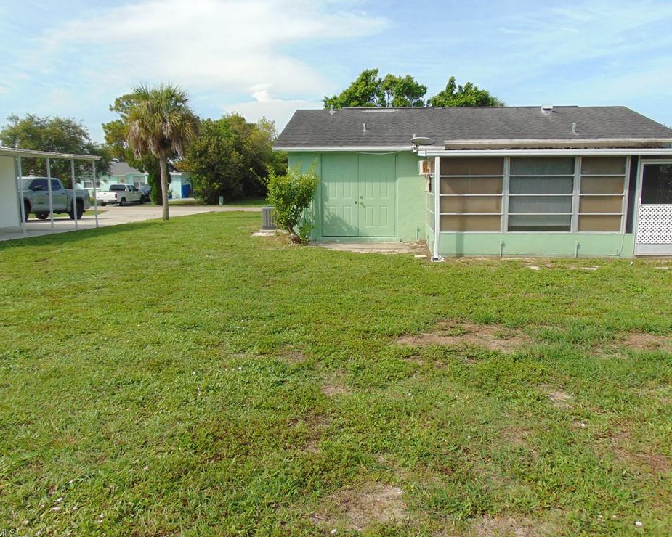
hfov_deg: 64.1
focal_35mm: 27
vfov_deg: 53.2
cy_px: 261
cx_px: 334
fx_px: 537
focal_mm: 4.5
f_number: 7.7
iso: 80
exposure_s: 1/200
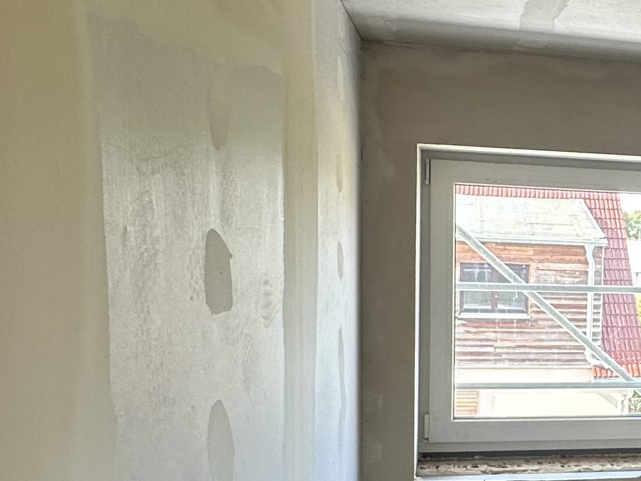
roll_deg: -2.7
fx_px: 926
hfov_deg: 33.0
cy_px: 331
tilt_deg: -5.0
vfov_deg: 28.9
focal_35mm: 50
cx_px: 718
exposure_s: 1/99
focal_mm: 2.22
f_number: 2.2
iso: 80
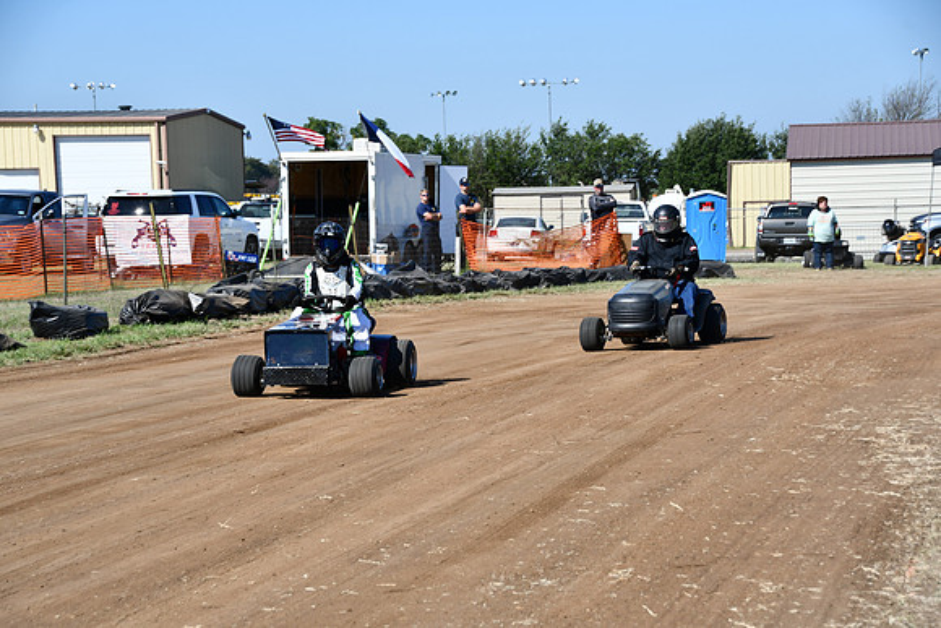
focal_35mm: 112
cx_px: 470
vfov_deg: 12.2
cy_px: 314
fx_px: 2928
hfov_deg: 18.3
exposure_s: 1/250
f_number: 8
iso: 100
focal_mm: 75
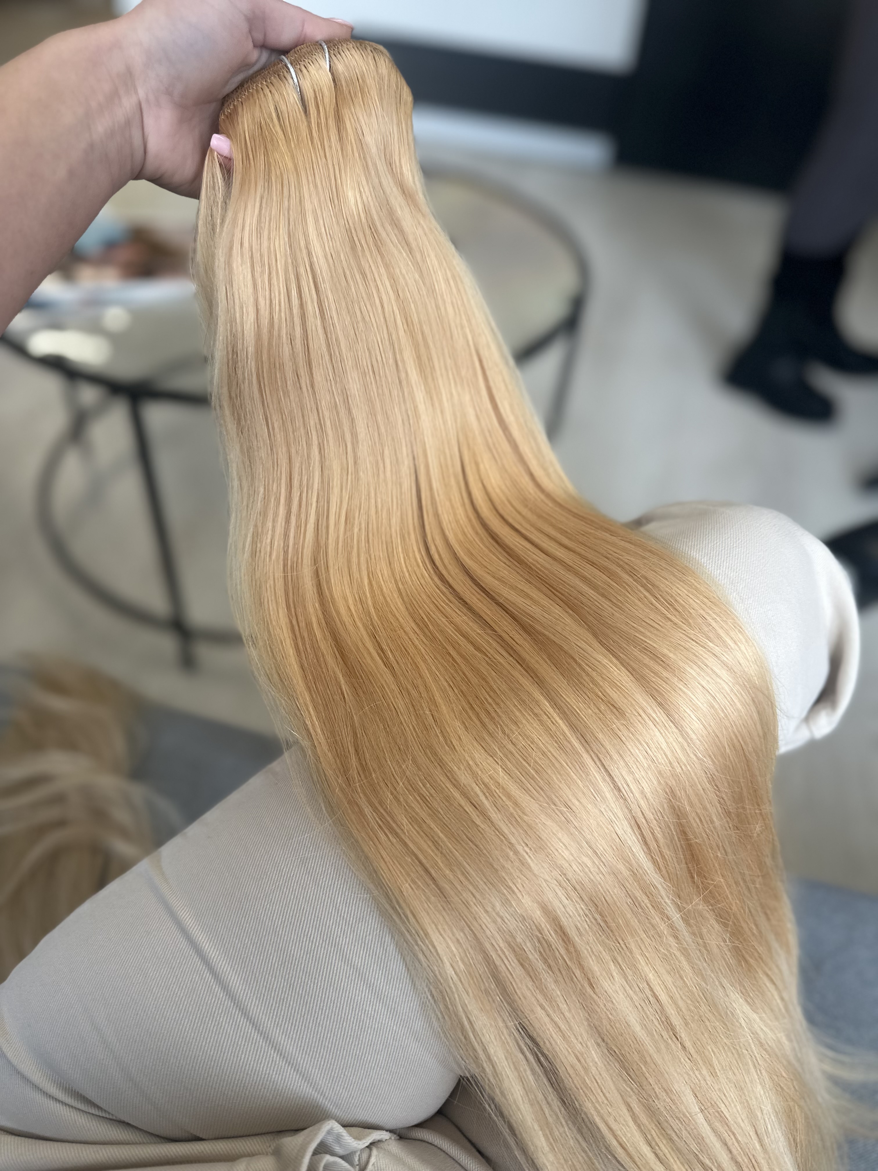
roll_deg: -6.3
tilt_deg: -42.0
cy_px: 586
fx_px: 812
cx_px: 439
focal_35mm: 24
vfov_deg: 71.6
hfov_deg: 56.8
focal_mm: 6.86
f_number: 1.78
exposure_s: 1/100
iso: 80
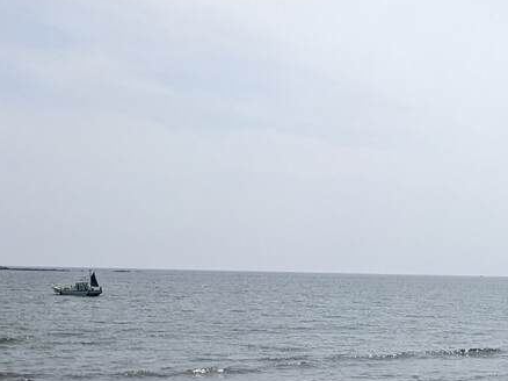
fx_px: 1085
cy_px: 304
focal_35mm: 74
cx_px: 527
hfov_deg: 24.9
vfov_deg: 19.7
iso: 88
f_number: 1.73
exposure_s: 1/7812
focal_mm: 4.38
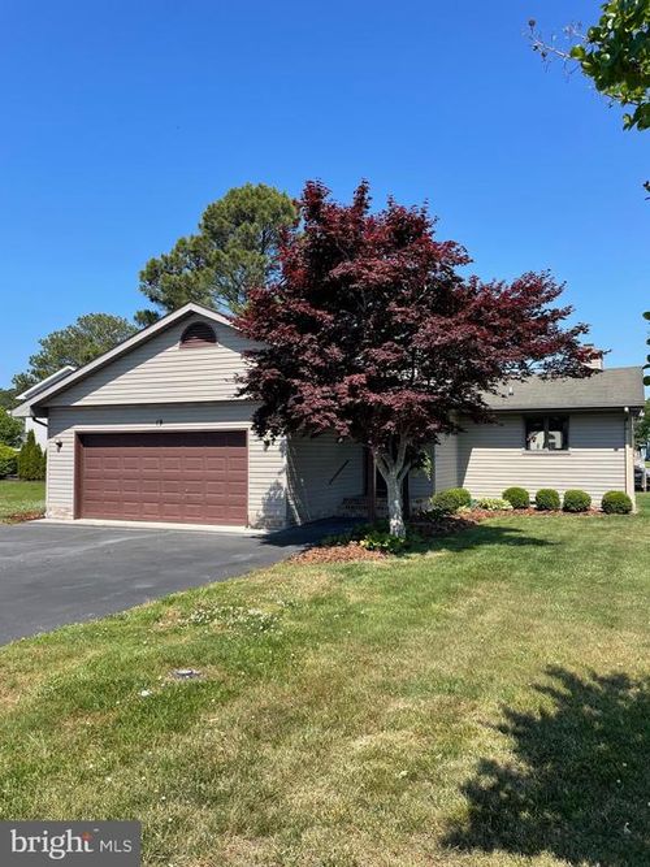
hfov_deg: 53.0
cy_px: 434
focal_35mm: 26
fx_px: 651
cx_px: 325
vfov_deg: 67.3
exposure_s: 1/2304
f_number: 1.6
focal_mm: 4.2
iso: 32
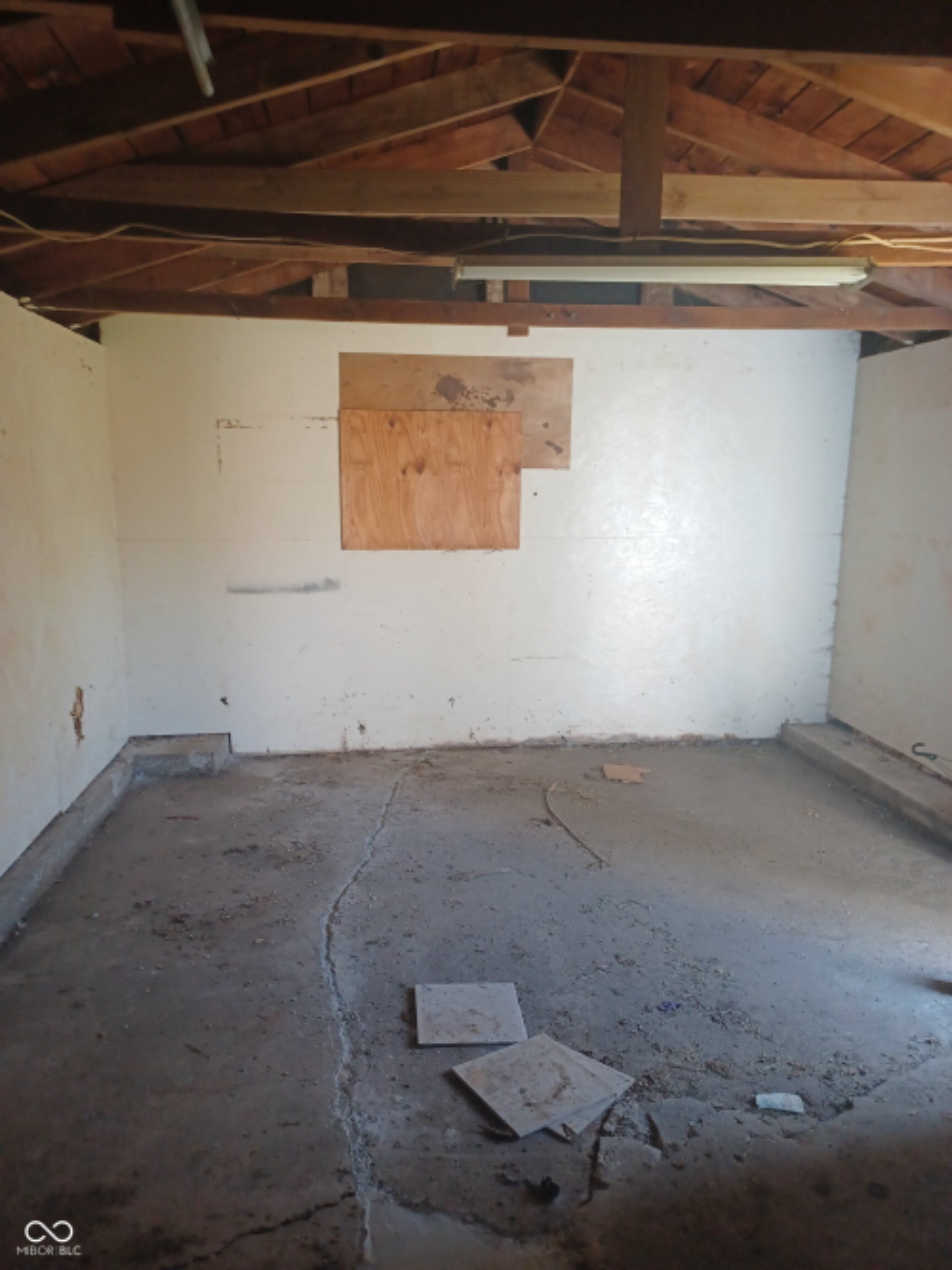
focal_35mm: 25
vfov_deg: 69.4
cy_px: 635
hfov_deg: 54.9
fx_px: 917
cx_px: 476
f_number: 1.8
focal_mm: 4.6
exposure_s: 1/33.3
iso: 320
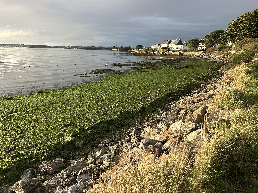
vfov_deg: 53.1
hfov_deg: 67.3
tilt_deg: -13.8
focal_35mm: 26
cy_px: 96
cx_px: 129
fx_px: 194
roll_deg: -1.3
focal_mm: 5.7
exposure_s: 1/1449
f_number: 1.5
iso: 50
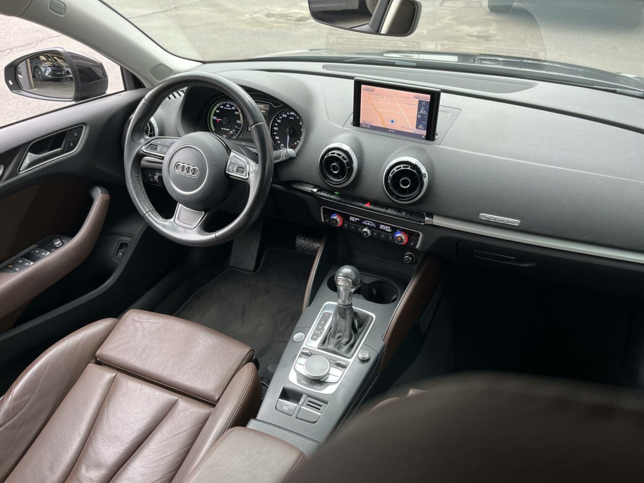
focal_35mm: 26
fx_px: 484
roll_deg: -1.0
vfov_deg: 53.1
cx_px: 322
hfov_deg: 67.3
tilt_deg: -35.5
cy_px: 242
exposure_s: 1/121
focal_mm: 5.1
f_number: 1.6
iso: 125
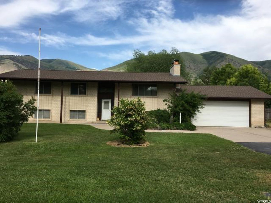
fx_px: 227
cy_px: 102
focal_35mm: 29
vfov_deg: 48.2
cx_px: 136
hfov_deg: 61.7
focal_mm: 4.15
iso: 25
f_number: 2.2
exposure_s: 1/1166
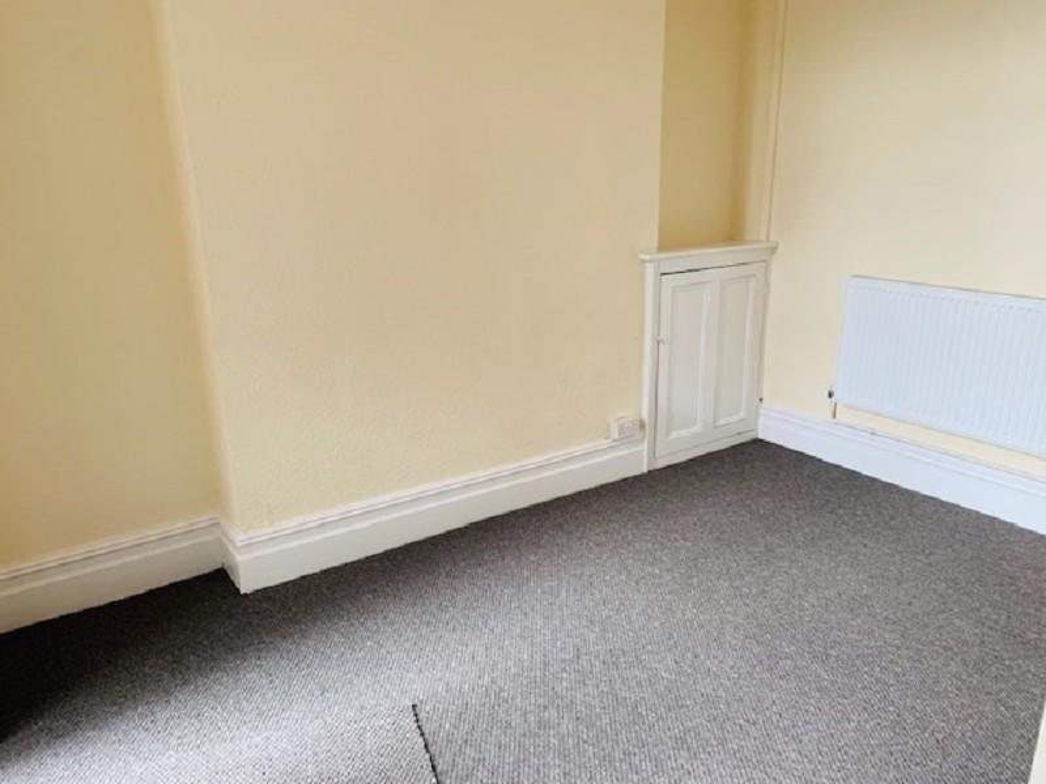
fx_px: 786
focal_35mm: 26
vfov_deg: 53.1
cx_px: 523
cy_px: 392
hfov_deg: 67.3
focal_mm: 4.25
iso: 125
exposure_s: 1/60
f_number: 1.8
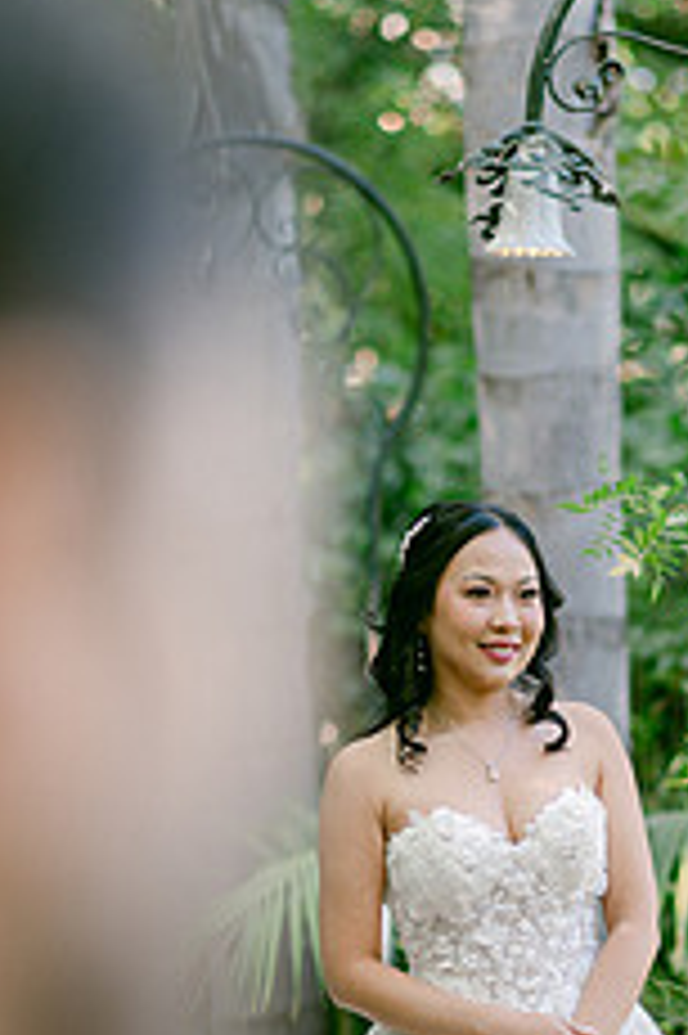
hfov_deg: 8.3
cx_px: 452
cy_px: 693
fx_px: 4765
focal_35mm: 166
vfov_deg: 12.4
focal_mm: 85
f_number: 2
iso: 100
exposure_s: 1/125
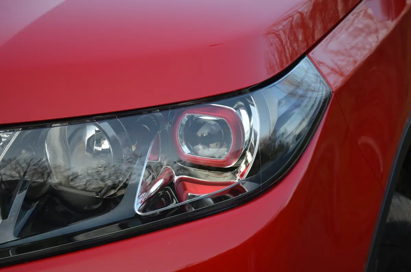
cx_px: 206
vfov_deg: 16.5
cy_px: 136
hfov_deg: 24.7
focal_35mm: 82
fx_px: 940
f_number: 5.6
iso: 250
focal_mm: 55
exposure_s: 1/125
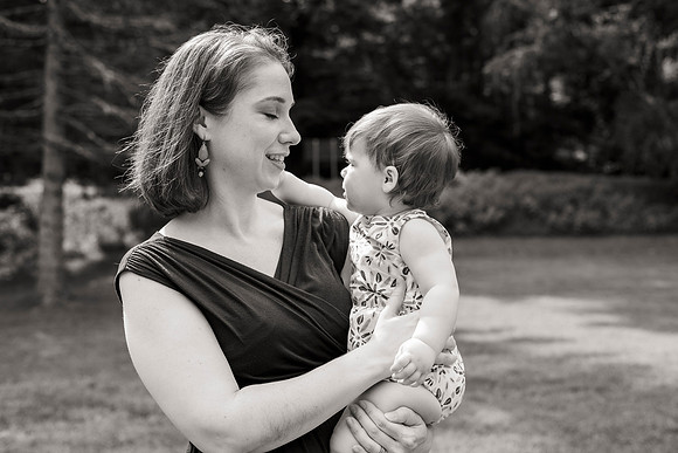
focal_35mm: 50
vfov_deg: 27.0
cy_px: 226
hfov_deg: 39.6
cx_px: 339
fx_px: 942
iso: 400
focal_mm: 50
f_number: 4
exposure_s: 1/1600
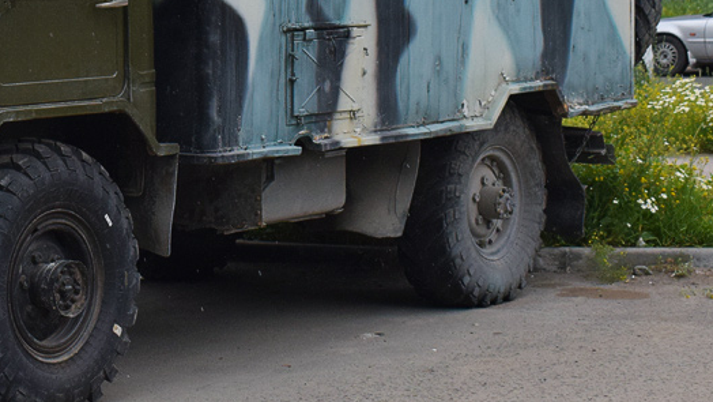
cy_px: -50
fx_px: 2042
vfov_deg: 11.1
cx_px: 8
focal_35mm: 108
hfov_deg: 19.3
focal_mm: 30
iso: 800
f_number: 5.6
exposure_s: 1/800
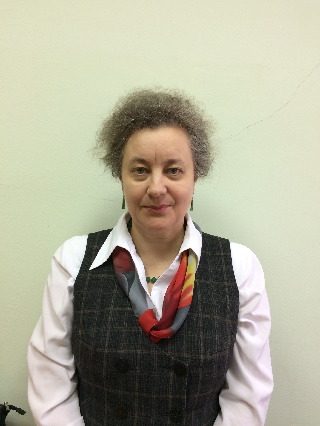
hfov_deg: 48.2
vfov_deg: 61.7
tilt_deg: -5.3
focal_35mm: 29
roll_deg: +0.3
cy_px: 213
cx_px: 160
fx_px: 357
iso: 125
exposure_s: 1/33
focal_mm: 4.15
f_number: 2.2
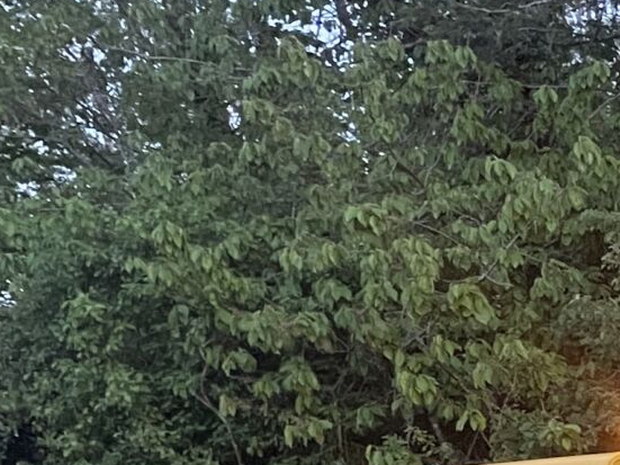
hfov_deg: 13.7
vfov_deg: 11.7
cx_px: 1309
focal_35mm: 118
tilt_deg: -6.4
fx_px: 2113
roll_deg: +3.1
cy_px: 825
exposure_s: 1/34
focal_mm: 4.2
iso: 320
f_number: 1.6
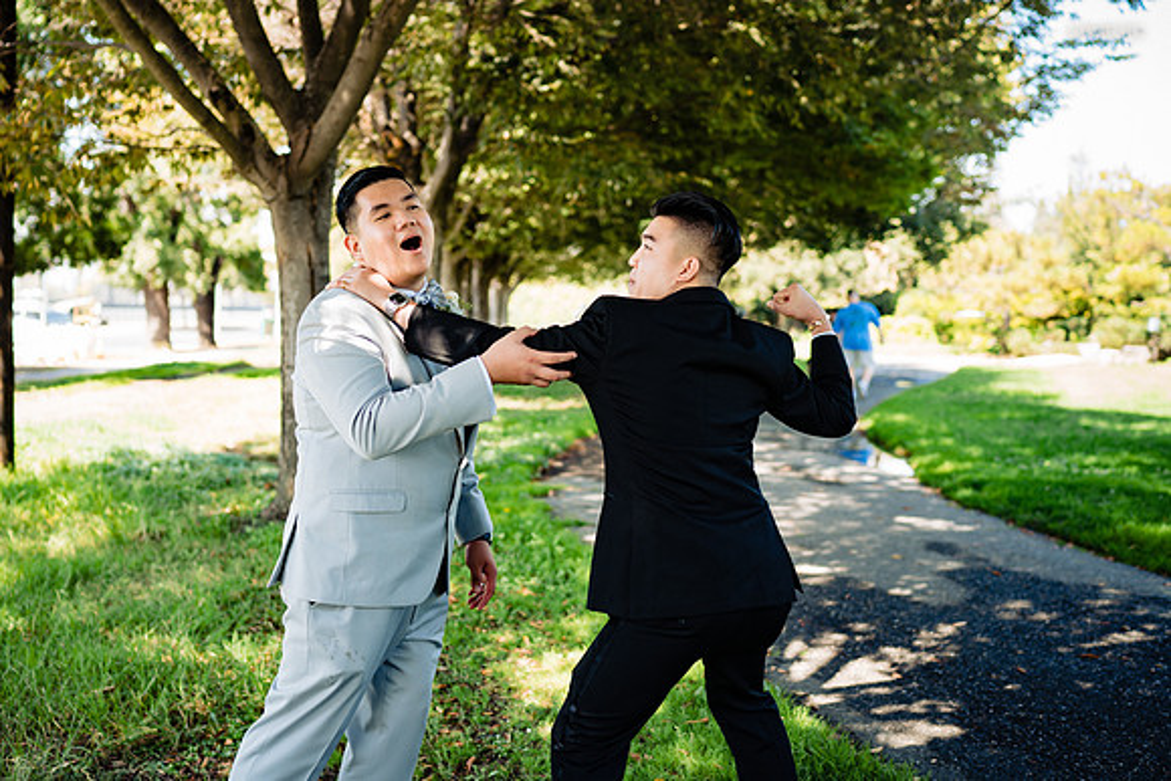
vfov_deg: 33.2
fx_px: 1309
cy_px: 359
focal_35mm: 40
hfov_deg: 48.1
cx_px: 514
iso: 100
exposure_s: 1/200
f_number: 2
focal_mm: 35
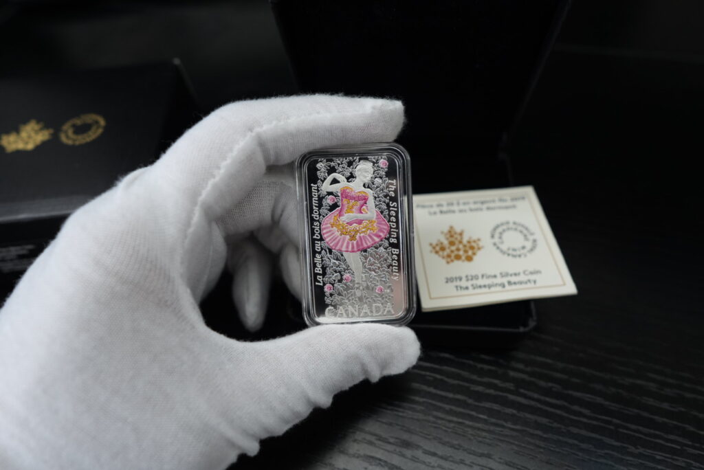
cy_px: 235
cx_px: 352
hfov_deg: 77.3
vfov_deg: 56.2
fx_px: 440
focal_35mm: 22
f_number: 3.5
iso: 640
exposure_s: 1/60
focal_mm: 15
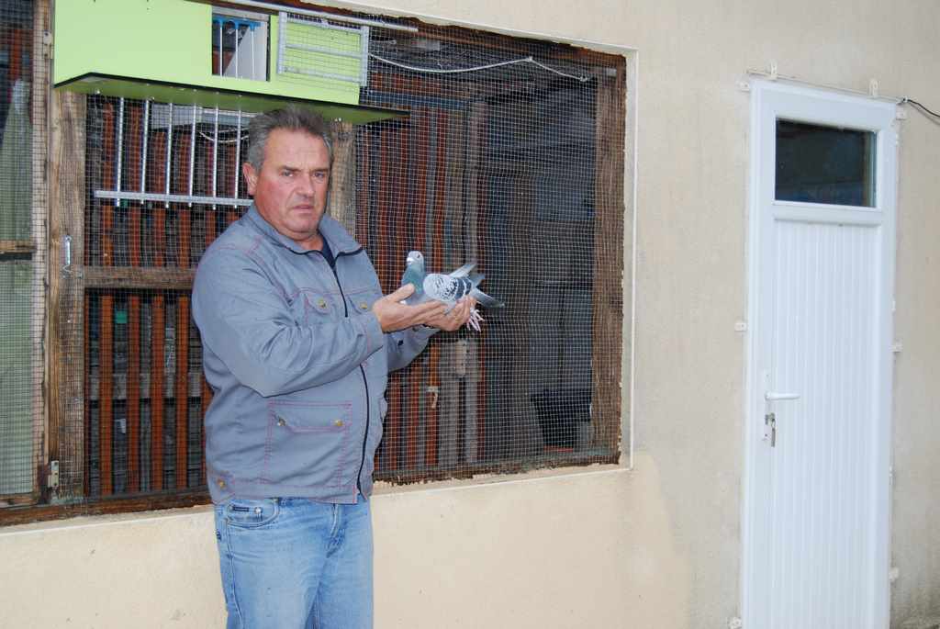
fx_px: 1255
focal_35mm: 48
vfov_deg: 28.1
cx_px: 470
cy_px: 314
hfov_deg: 41.1
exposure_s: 1/60
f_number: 4.5
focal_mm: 32
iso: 200
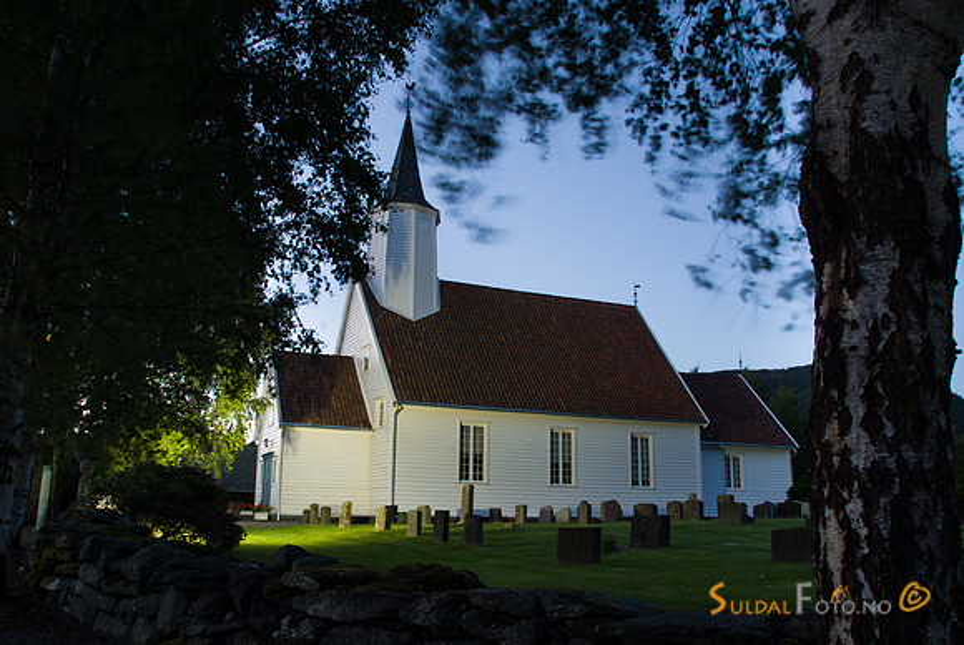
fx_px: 742
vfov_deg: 47.0
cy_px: 322
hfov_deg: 66.0
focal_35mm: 28
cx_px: 482
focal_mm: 18
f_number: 18
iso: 200
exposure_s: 5
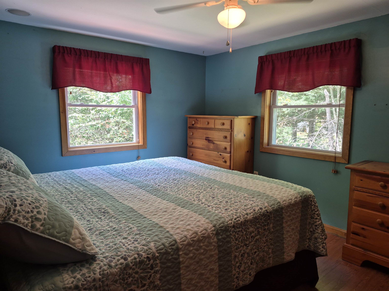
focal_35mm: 23
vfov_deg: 58.9
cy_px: 146
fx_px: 258
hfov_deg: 73.9
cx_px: 194
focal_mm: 5.4
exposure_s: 1/120
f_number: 1.8
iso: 125
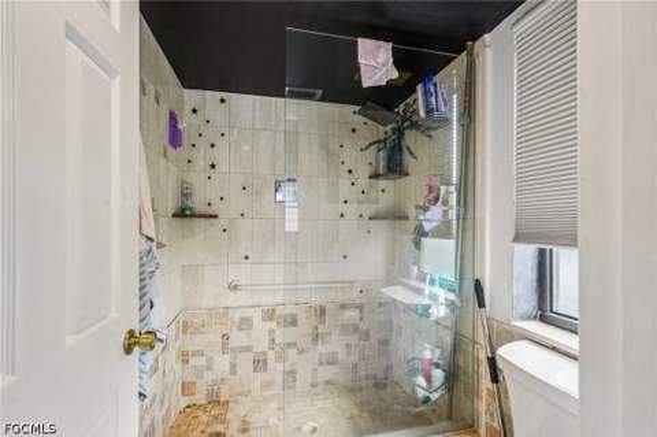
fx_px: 292
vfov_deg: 73.6
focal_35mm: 16
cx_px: 328
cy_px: 218
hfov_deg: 96.8
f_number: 8
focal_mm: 16
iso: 400
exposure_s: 1/20
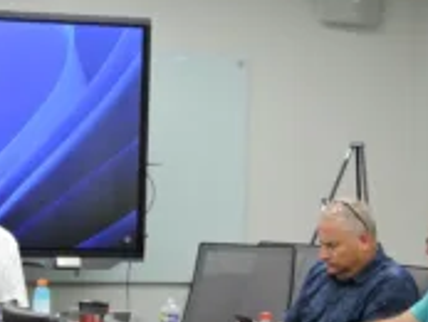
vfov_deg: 9.2
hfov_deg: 12.2
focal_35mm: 162
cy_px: 215
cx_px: 139
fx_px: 2004
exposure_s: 1/50
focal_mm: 12.5
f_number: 3.9
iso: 400
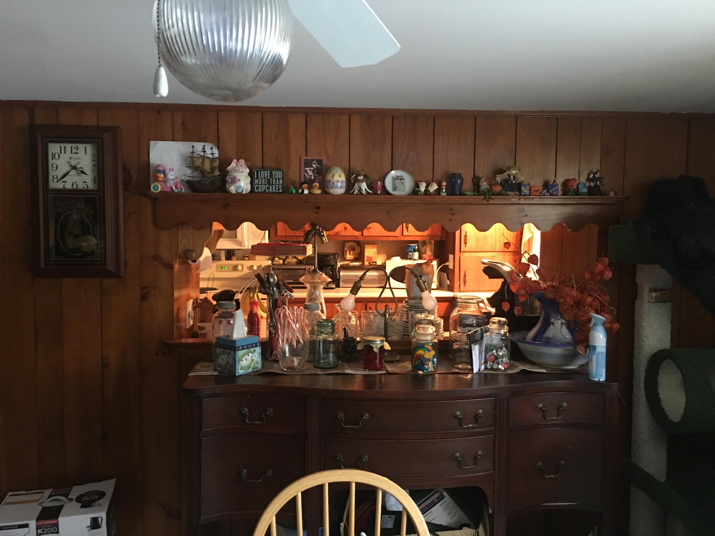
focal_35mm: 29
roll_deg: -0.5
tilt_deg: -2.6
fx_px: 599
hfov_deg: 61.7
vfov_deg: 48.2
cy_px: 268
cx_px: 358
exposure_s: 1/4
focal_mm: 4.15
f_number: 2.2
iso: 80
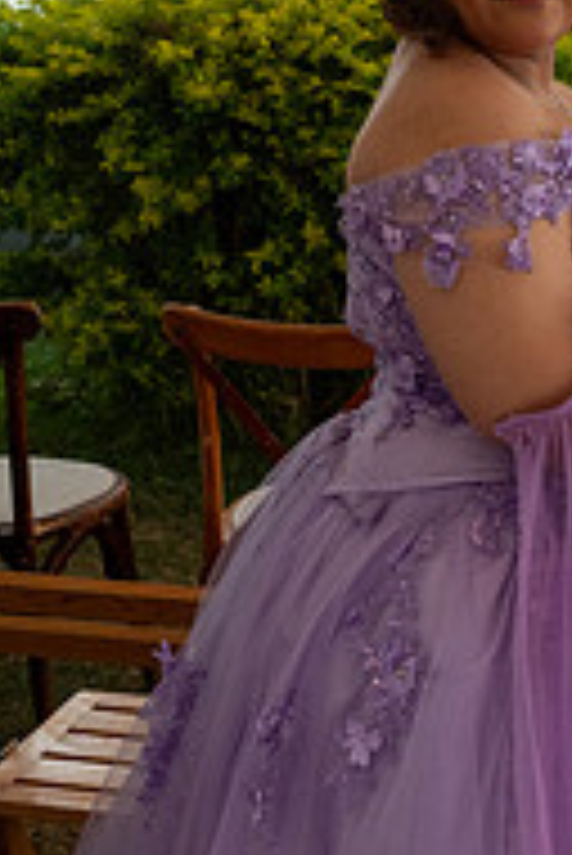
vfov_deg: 24.2
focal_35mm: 83
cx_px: 558
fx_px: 1974
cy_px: 225
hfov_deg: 16.2
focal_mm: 35
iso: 1250
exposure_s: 1/8000
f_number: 4
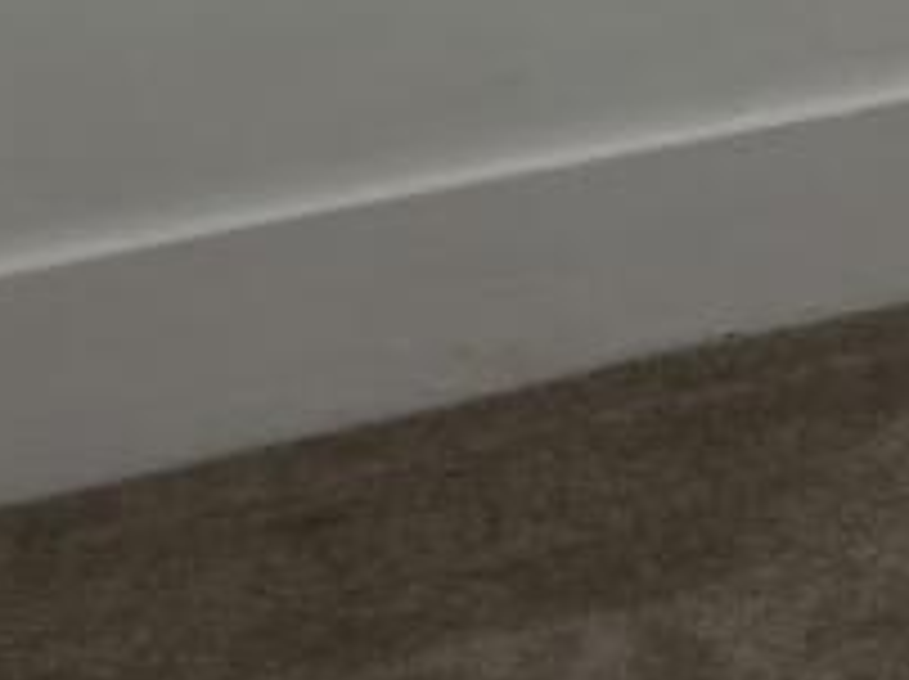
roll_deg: +0.6
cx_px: 1346
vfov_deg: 9.7
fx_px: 3462
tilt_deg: -1.3
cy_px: -1031
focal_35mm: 132
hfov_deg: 14.1
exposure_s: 1/100
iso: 80
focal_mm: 5.96
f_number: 1.6
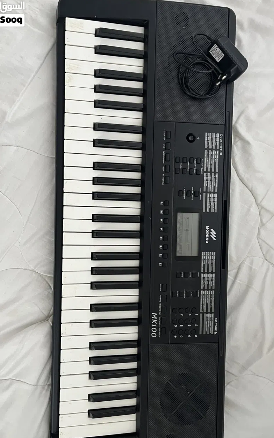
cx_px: 144
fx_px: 358
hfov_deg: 41.8
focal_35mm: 30
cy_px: 231
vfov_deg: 62.8
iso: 250
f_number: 1.6
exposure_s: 1/60
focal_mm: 5.1
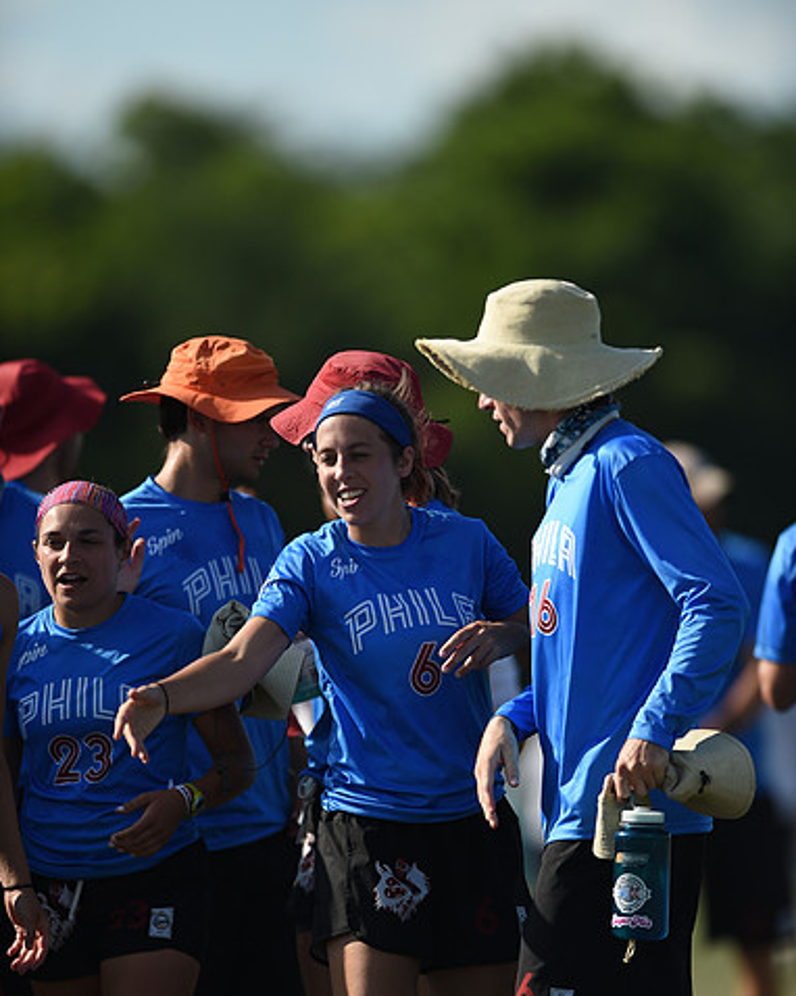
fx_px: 13407
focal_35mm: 455
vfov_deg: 4.3
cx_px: 399
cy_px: 579
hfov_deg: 3.4
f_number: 2.8
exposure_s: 1/2000
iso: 100
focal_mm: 400
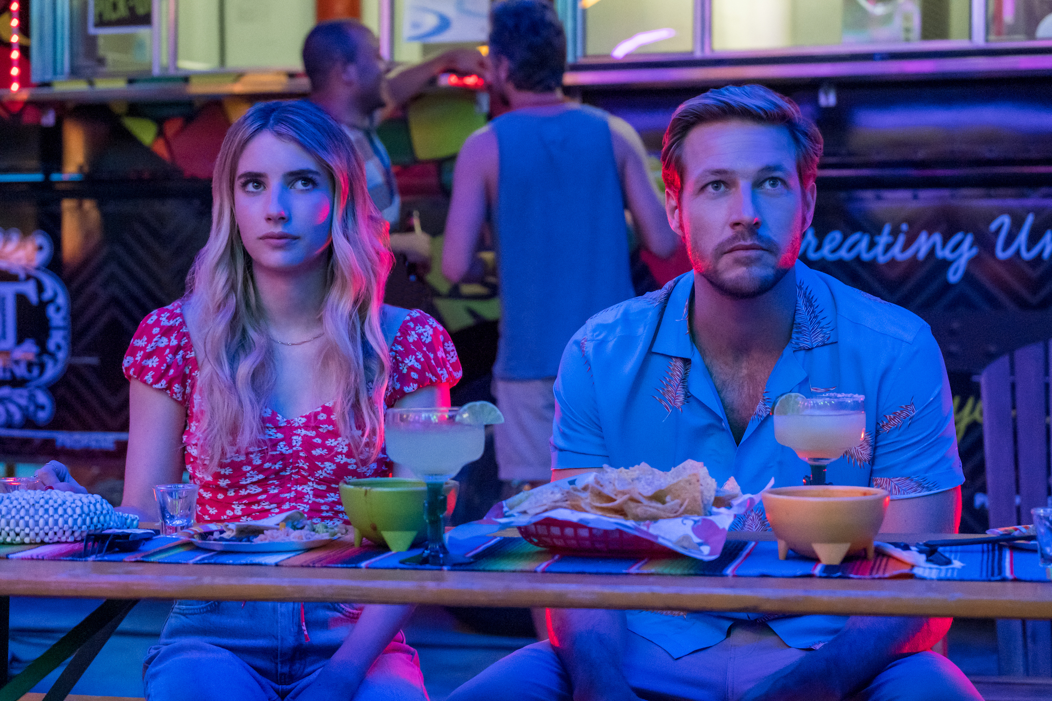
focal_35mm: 75
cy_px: 350
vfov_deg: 18.2
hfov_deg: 27.0
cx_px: 526
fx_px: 2191
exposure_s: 1/160
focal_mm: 50
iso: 3200
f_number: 3.6
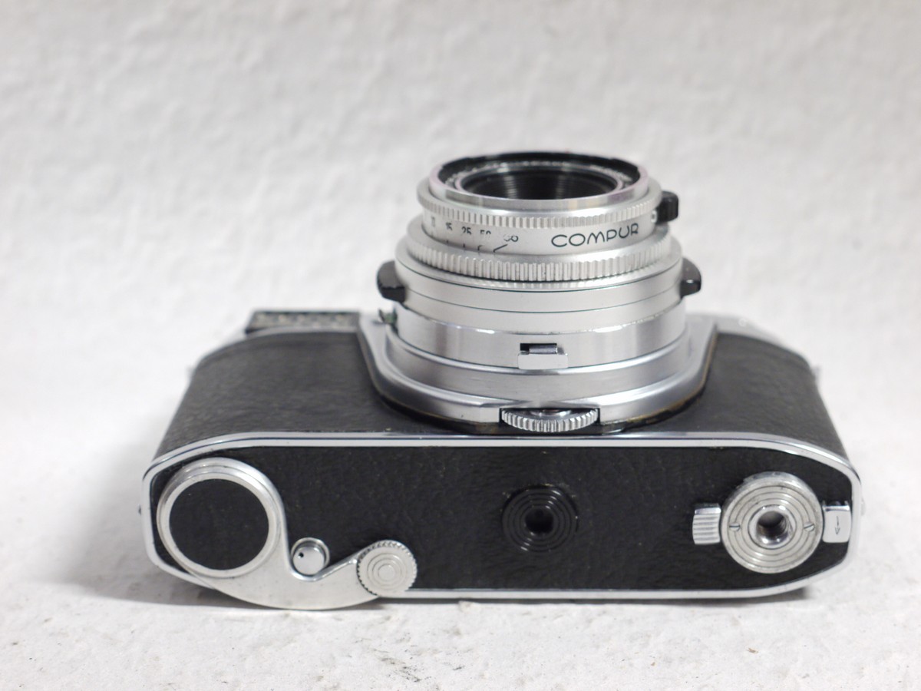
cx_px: 460
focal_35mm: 74
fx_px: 1969
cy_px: 346
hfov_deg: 26.3
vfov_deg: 19.9
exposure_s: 1/10
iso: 800
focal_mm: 37
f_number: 5.6
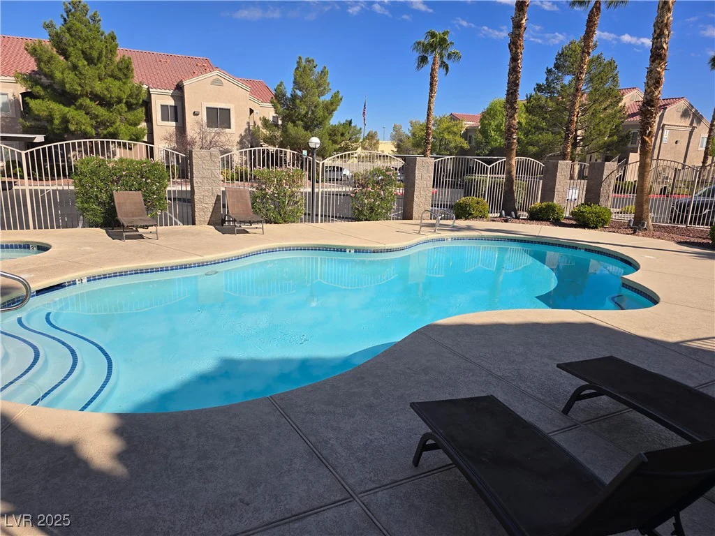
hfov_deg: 73.9
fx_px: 475
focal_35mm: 23
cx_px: 358
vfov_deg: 58.9
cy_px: 268
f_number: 1.7
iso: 12
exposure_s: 1/957
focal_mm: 6.3
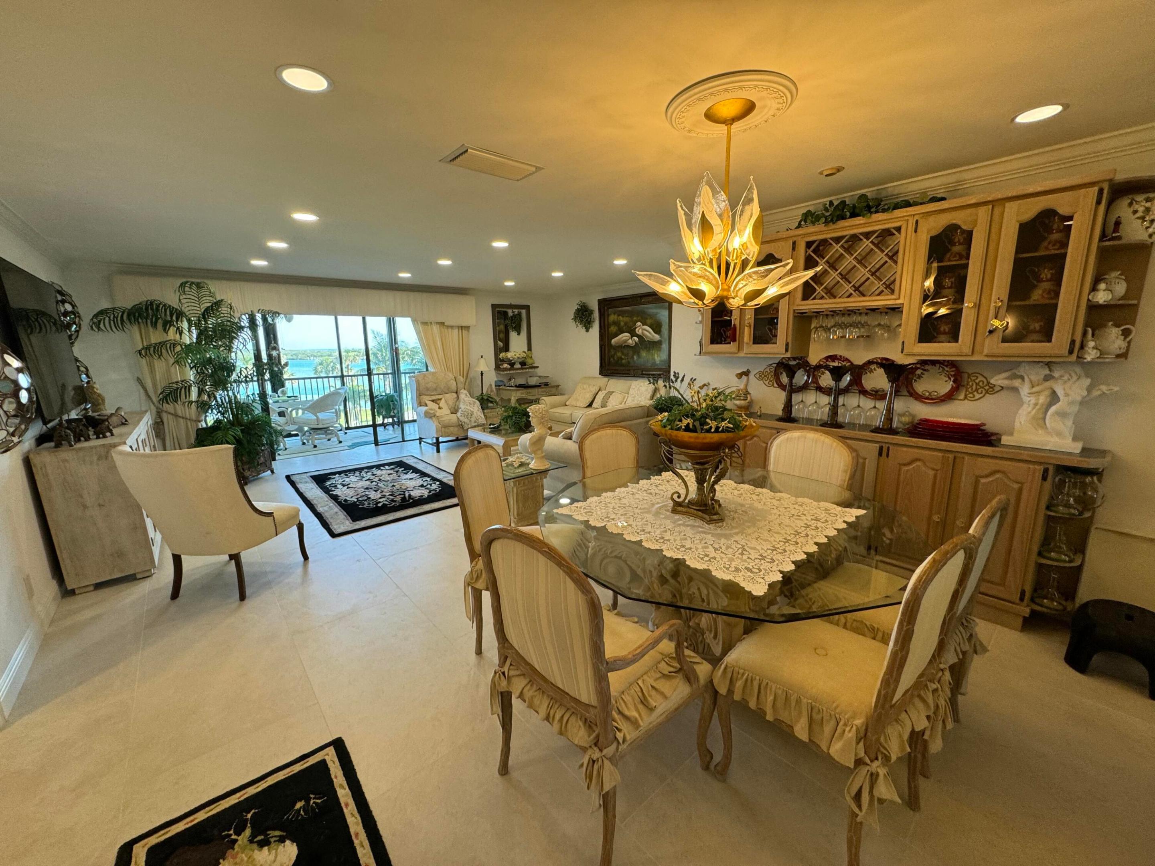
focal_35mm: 14
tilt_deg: -11.8
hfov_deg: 102.1
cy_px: 433
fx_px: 467
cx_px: 578
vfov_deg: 85.7
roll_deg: +1.2
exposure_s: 1/120
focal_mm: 2.22
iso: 160
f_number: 2.2
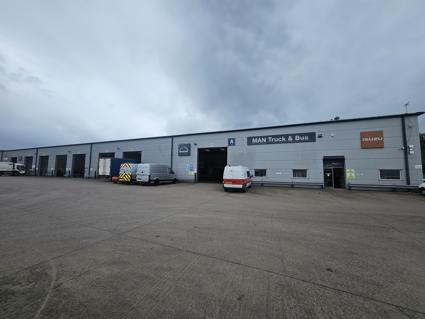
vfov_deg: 89.9
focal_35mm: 13
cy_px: 160
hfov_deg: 106.2
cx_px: 212
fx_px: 160
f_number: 2.2
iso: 32
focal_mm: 1.74
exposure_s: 1/1761
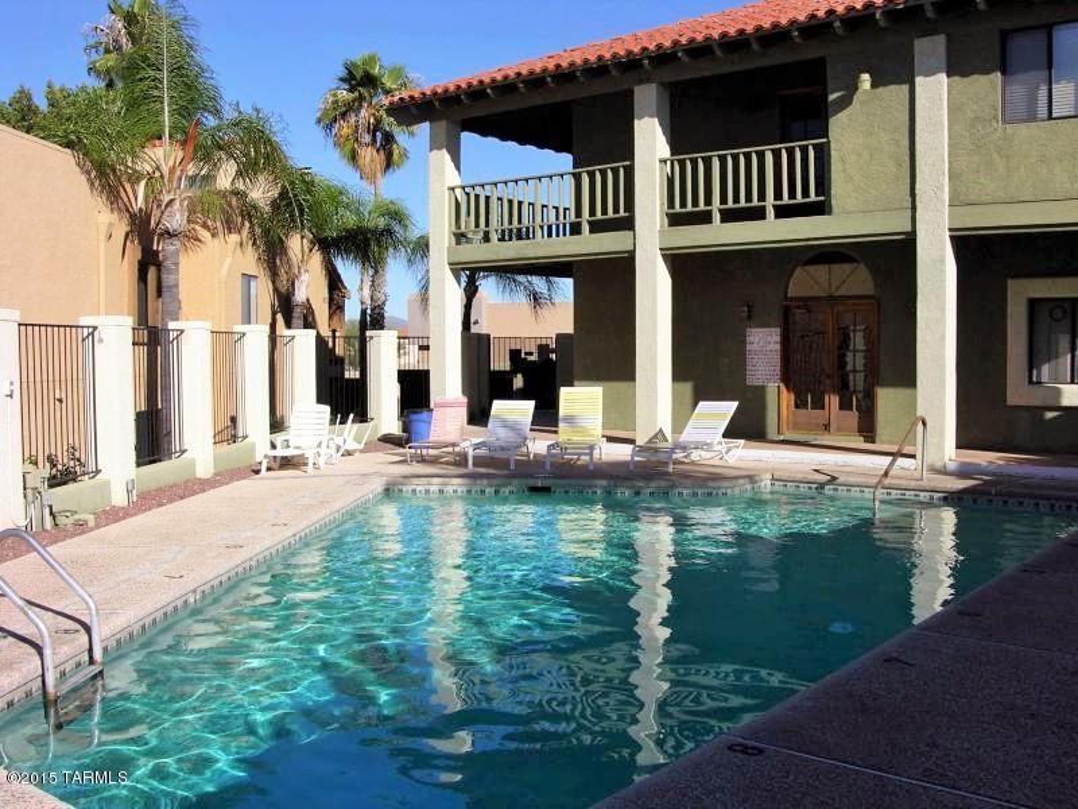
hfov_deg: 52.6
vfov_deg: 40.7
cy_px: 404
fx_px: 1090
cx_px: 539
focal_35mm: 35
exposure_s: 1/302
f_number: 6.3
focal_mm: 8.9
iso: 50
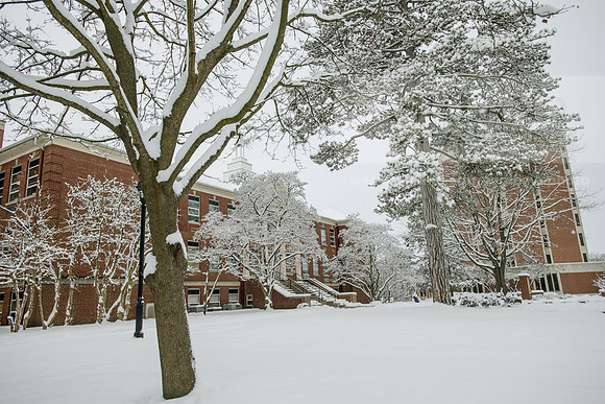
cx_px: 302
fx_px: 420
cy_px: 202
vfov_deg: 51.3
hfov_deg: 71.5
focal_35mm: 25
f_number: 4.5
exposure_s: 1/320
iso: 200
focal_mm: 25
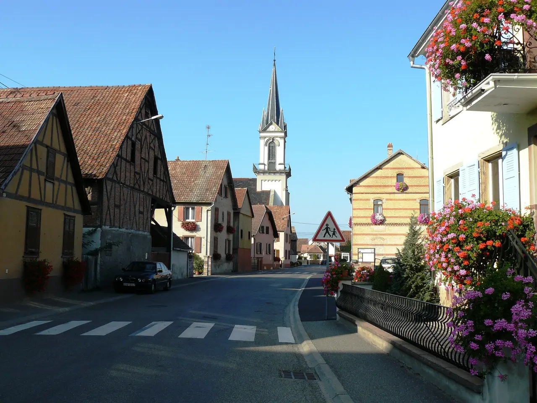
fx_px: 558
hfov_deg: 51.4
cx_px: 268
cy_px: 202
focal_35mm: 36
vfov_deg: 39.7
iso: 100
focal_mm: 6
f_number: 5.6
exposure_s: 1/250
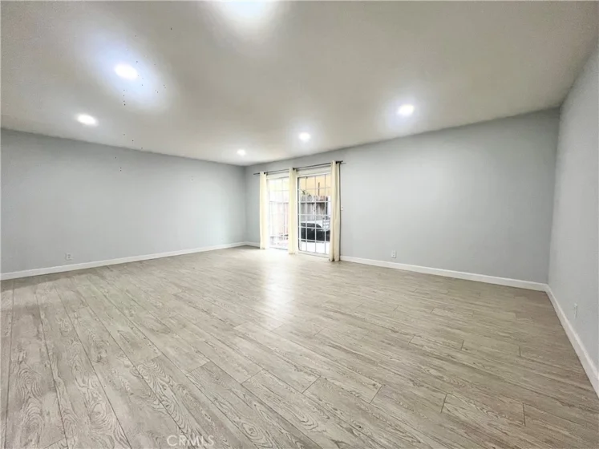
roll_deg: -0.1
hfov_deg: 106.2
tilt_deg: -3.9
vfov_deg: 89.9
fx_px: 225
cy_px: 224
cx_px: 300
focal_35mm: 13
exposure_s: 1/120
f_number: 1.8
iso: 125
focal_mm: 1.57
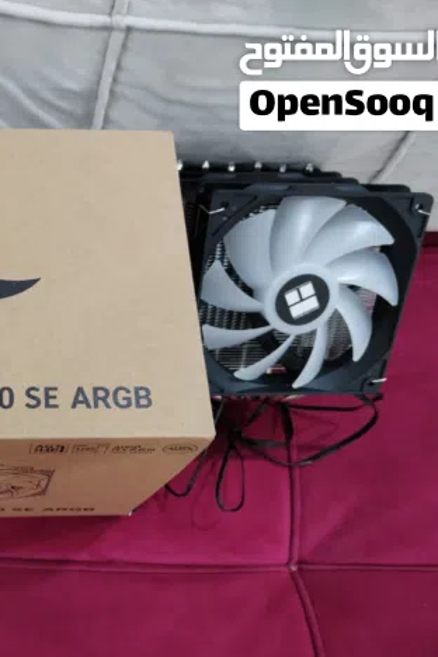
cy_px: 333
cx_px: 28
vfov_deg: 51.9
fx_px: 675
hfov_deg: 33.6
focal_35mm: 37
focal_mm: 4.75
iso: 811
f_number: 1.8
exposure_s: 1/25
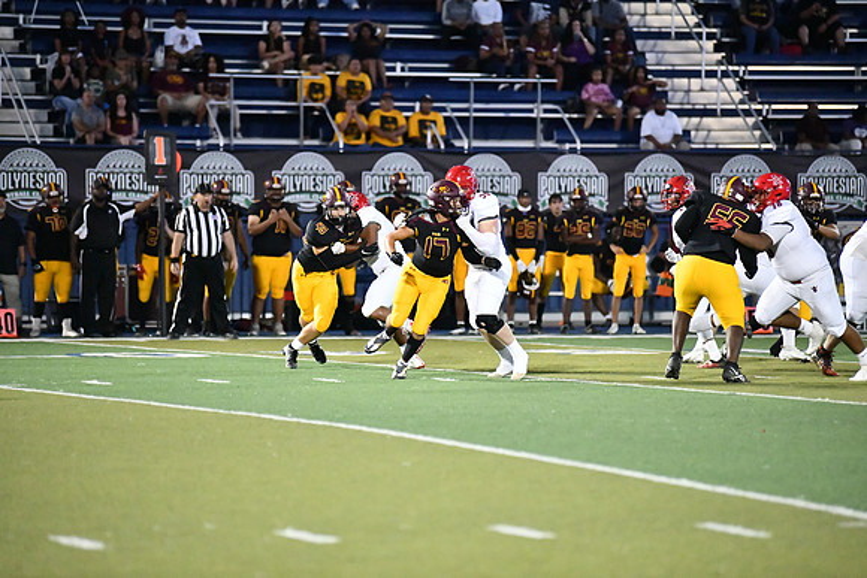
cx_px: 434
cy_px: 289
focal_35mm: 200
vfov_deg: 6.9
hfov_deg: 10.3
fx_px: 4818
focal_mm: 200
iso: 18000
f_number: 3.2
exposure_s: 1/3200
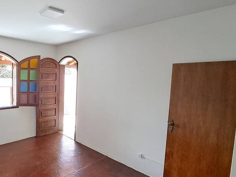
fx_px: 143
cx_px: 54
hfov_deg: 72.5
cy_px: 90
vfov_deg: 63.4
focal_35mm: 21
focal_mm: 1.74
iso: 80
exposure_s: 1/40
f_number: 2.2
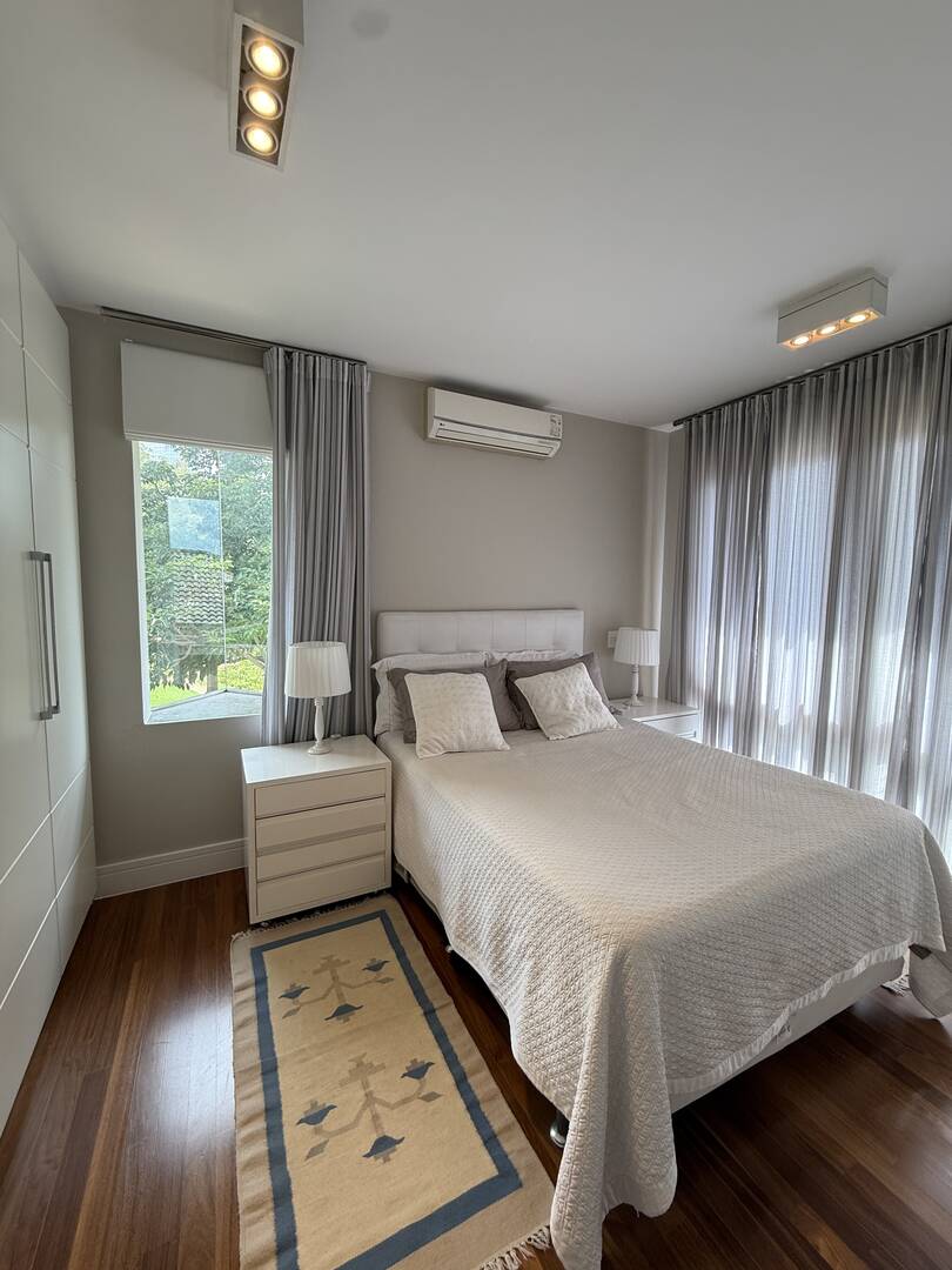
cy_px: 635
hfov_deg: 85.7
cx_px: 476
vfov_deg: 102.1
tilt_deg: -4.3
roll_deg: -1.5
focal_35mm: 14
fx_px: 513
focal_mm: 2.22
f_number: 2.2
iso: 64
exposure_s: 1/120
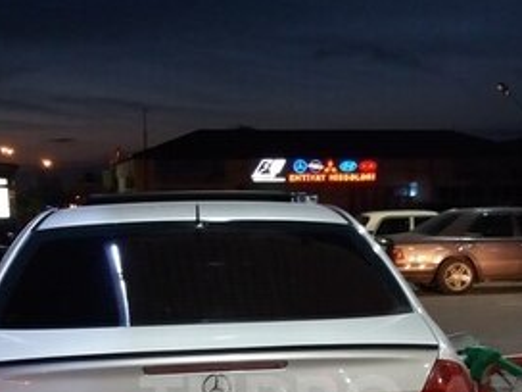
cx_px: 336
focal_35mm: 68
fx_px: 1025
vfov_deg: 20.8
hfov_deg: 28.4
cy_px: 404
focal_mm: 3.7
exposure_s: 1/17
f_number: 1.9
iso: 200
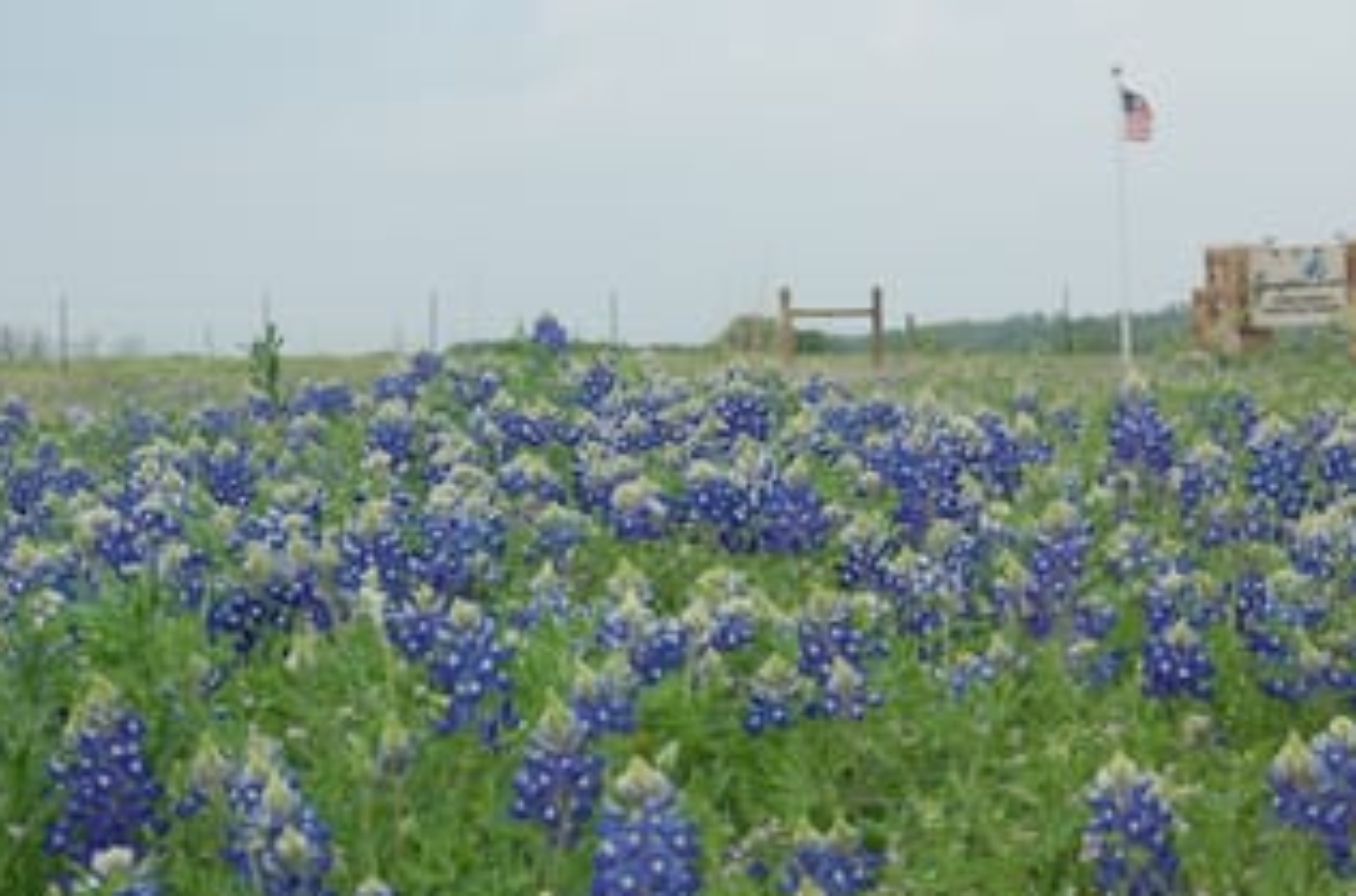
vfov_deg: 9.0
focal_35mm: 152
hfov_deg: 13.5
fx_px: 5711
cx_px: 832
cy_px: 465
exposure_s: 1/50
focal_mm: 80
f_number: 16
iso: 200
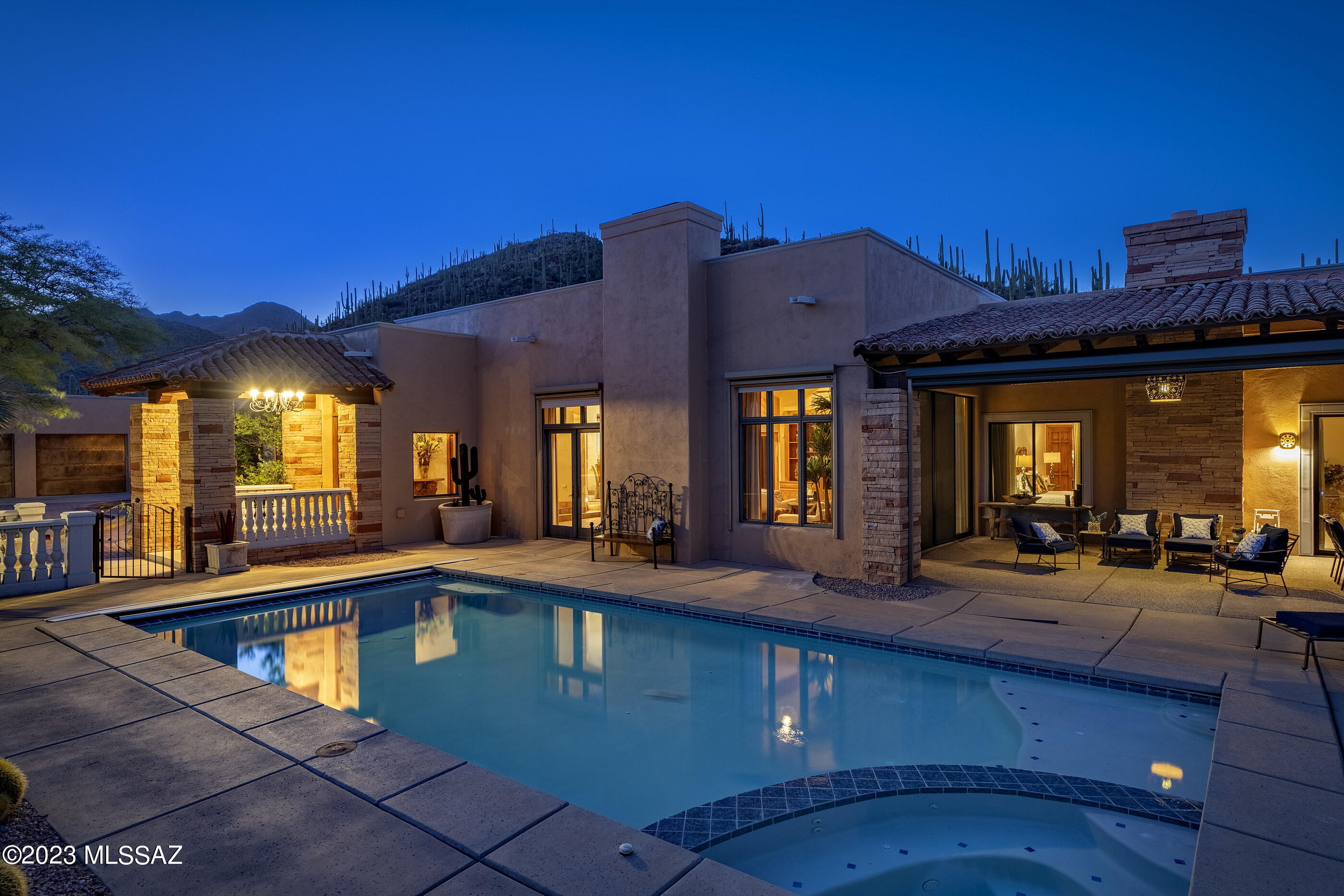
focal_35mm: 19
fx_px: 709
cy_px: 448
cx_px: 672
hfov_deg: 86.9
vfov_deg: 64.5
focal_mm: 19
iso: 400
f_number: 5.6
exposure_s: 1/1.67
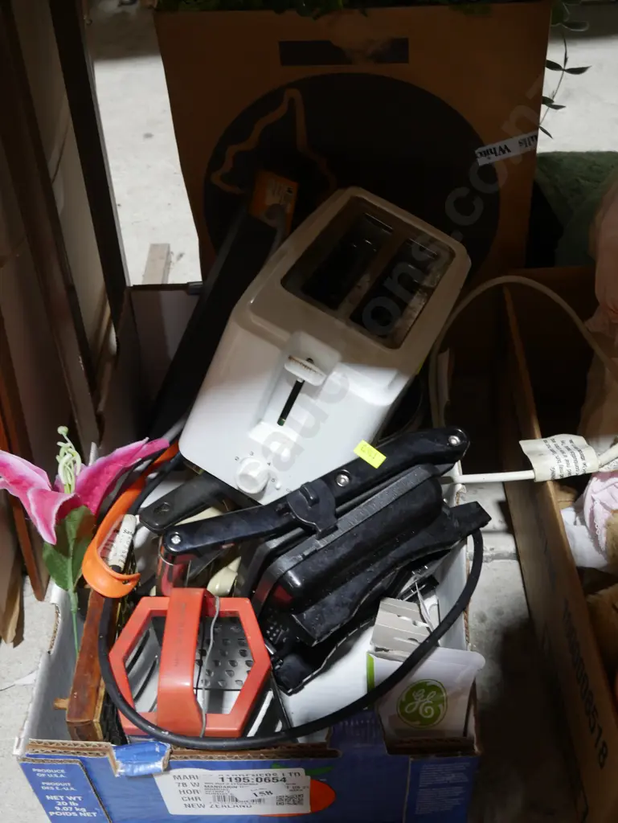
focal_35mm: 42
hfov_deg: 34.4
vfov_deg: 44.8
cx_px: 309
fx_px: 999
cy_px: 412
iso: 800
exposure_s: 1/60
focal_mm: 21
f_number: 5
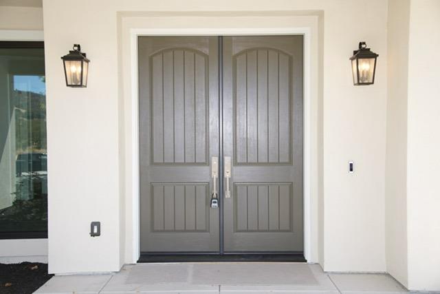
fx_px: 465
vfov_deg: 35.1
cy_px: 147
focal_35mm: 38
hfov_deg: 50.7
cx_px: 220
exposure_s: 1/160
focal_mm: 38
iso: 125
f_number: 5
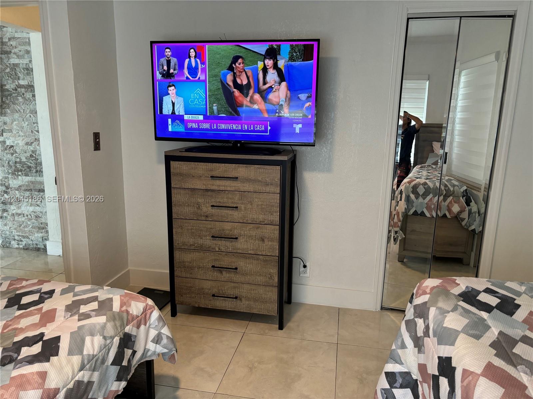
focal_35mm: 26
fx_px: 400
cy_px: 200
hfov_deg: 67.3
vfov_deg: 53.1
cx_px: 266
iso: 160
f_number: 1.6
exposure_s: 1/60
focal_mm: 5.96
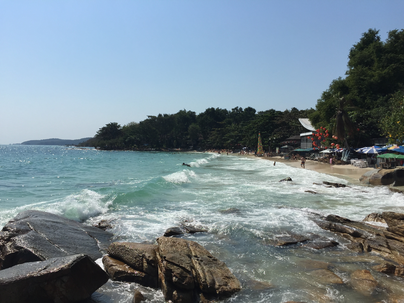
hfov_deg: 61.7
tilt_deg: -0.9
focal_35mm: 29
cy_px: 152
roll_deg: -1.7
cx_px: 202
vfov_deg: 48.2
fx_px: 338
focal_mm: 4.15
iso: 32
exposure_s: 1/4950
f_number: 2.2
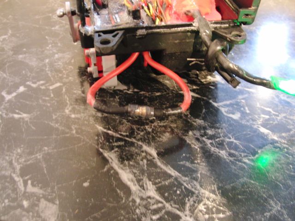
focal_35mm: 37
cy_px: 110
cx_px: 148
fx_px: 315
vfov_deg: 38.7
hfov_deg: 50.1
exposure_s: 1/3.33
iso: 400
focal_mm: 6.42
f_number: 3.6
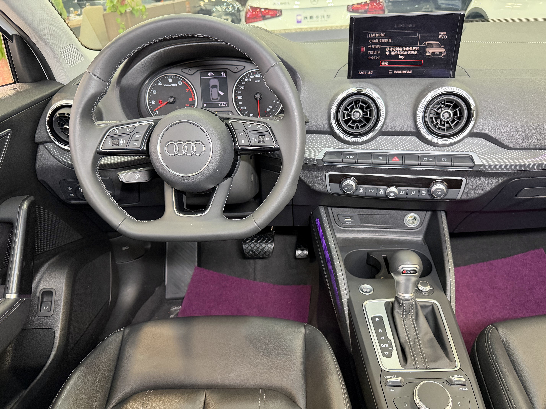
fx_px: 379
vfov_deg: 56.8
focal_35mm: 24
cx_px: 273
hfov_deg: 71.6
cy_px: 204
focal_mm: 6.76
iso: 640
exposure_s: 1/50
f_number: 1.78
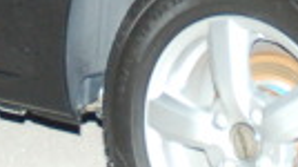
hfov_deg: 7.5
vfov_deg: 4.2
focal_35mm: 288
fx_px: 2273
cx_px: 110
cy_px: -143
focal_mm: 24
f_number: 4
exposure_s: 1/60
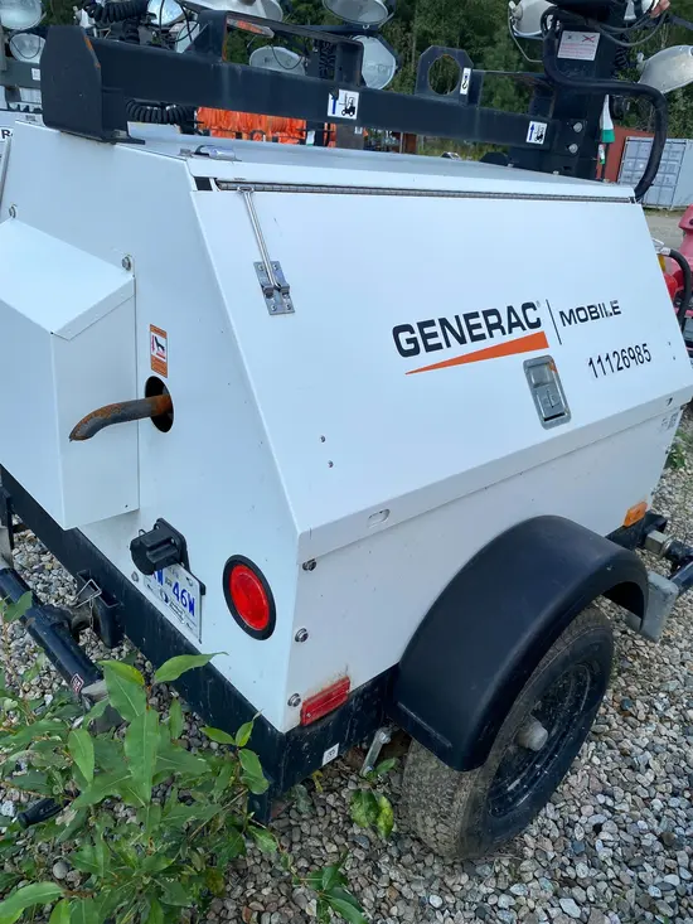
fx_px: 694
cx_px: 346
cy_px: 462
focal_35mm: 26
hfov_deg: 53.1
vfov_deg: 67.3
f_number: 1.8
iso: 32
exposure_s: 1/2268
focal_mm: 4.25
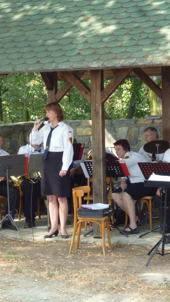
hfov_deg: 11.8
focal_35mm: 102
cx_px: 43
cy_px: 151
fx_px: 817
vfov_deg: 20.9
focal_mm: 12.5
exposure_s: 1/100
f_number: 5
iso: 400
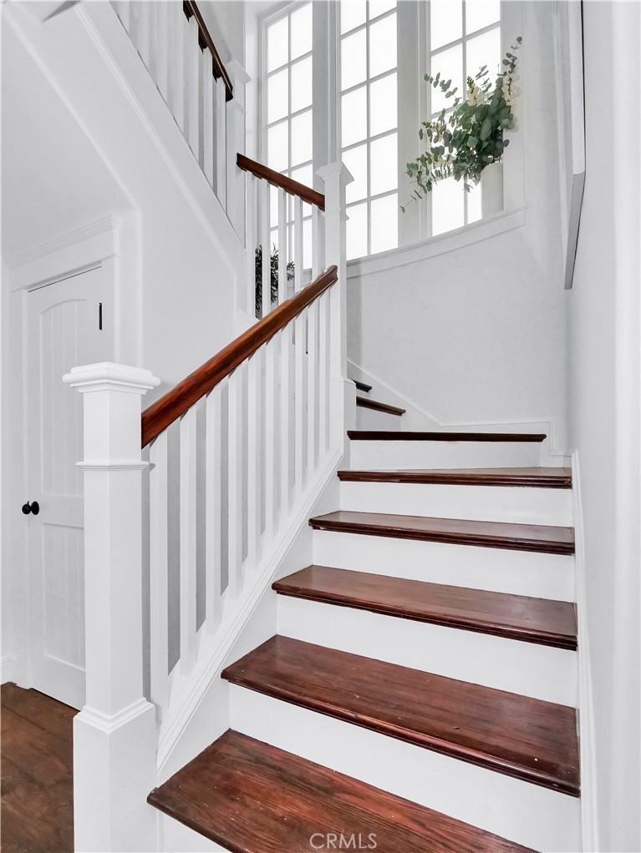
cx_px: 320
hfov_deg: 78.1
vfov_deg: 94.5
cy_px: 426
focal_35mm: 16
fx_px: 395
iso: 3200
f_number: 7.1
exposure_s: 1/200
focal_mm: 8
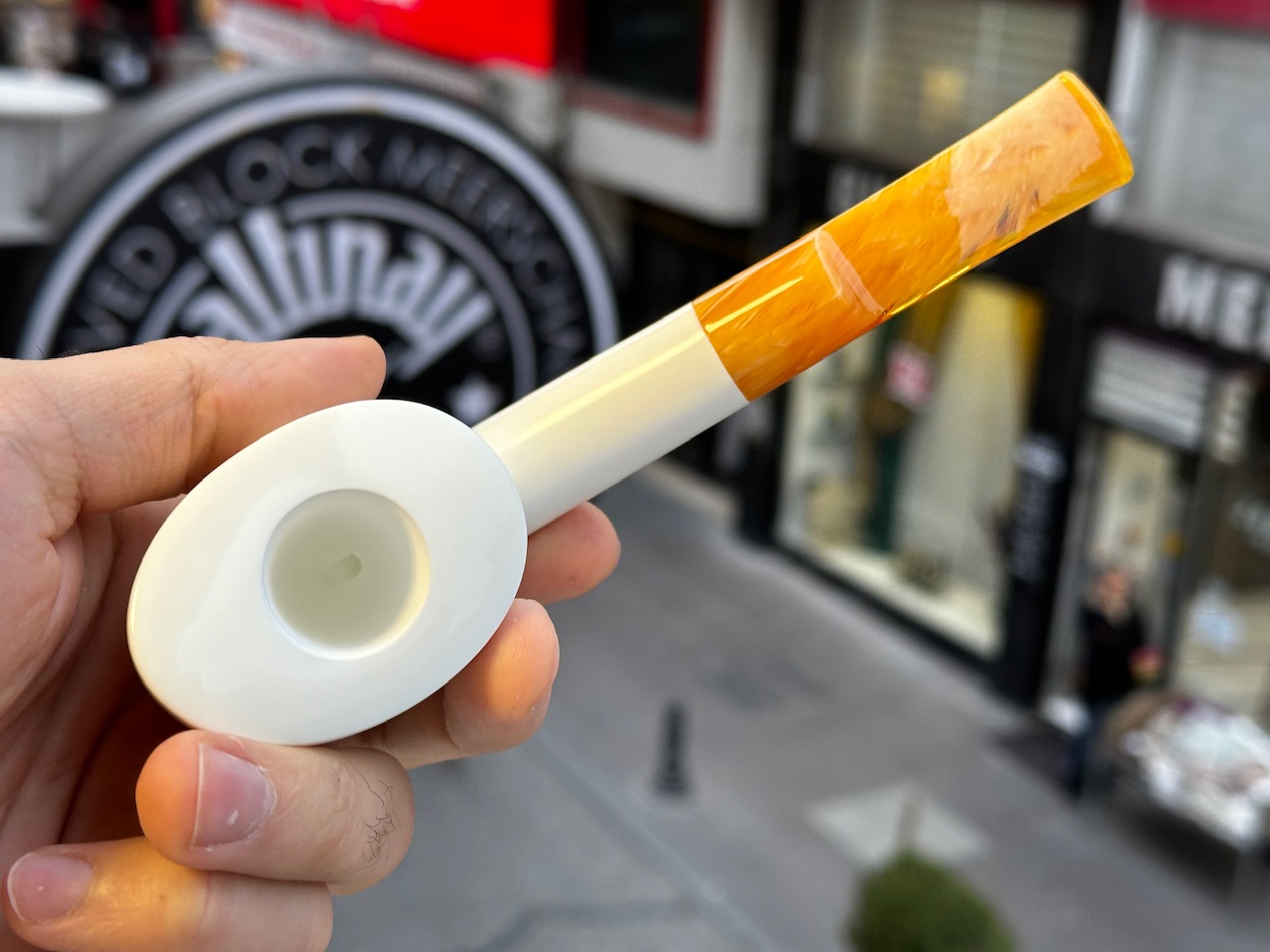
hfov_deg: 39.7
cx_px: 635
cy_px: 476
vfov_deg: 30.3
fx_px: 1761
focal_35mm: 48
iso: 64
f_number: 1.78
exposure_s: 1/50
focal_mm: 6.86
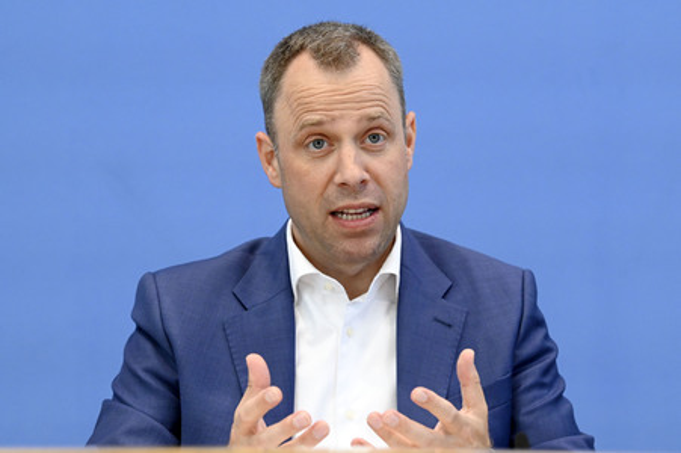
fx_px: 2268
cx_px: 340
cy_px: 226
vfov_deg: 11.4
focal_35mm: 120
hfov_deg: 17.1
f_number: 5.6
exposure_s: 1/800
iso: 5000
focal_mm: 120
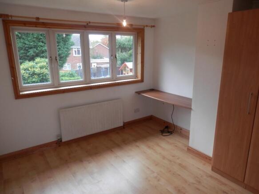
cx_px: 130
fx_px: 187
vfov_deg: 54.9
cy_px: 97
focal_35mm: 25
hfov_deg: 69.4
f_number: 3
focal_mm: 4.5
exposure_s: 1/30
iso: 80
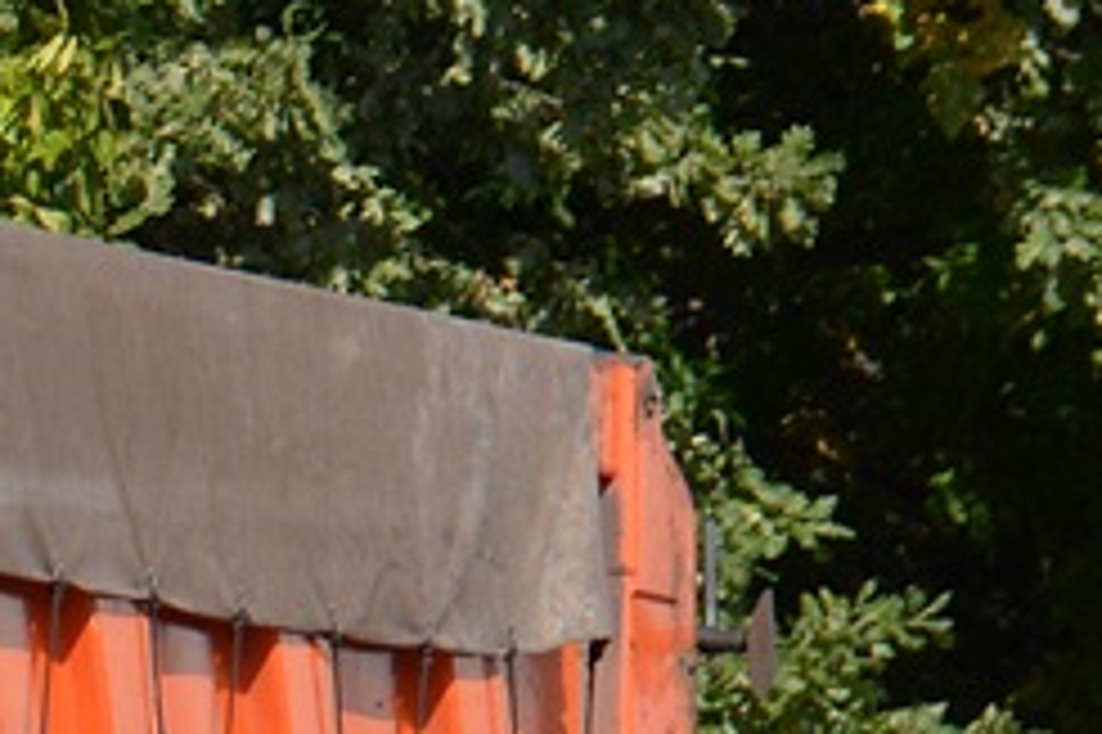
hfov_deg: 3.1
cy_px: 741
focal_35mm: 661
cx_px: -1021
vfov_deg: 2.1
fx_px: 20220
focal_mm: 90
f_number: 6.3
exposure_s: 1/1600
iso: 400
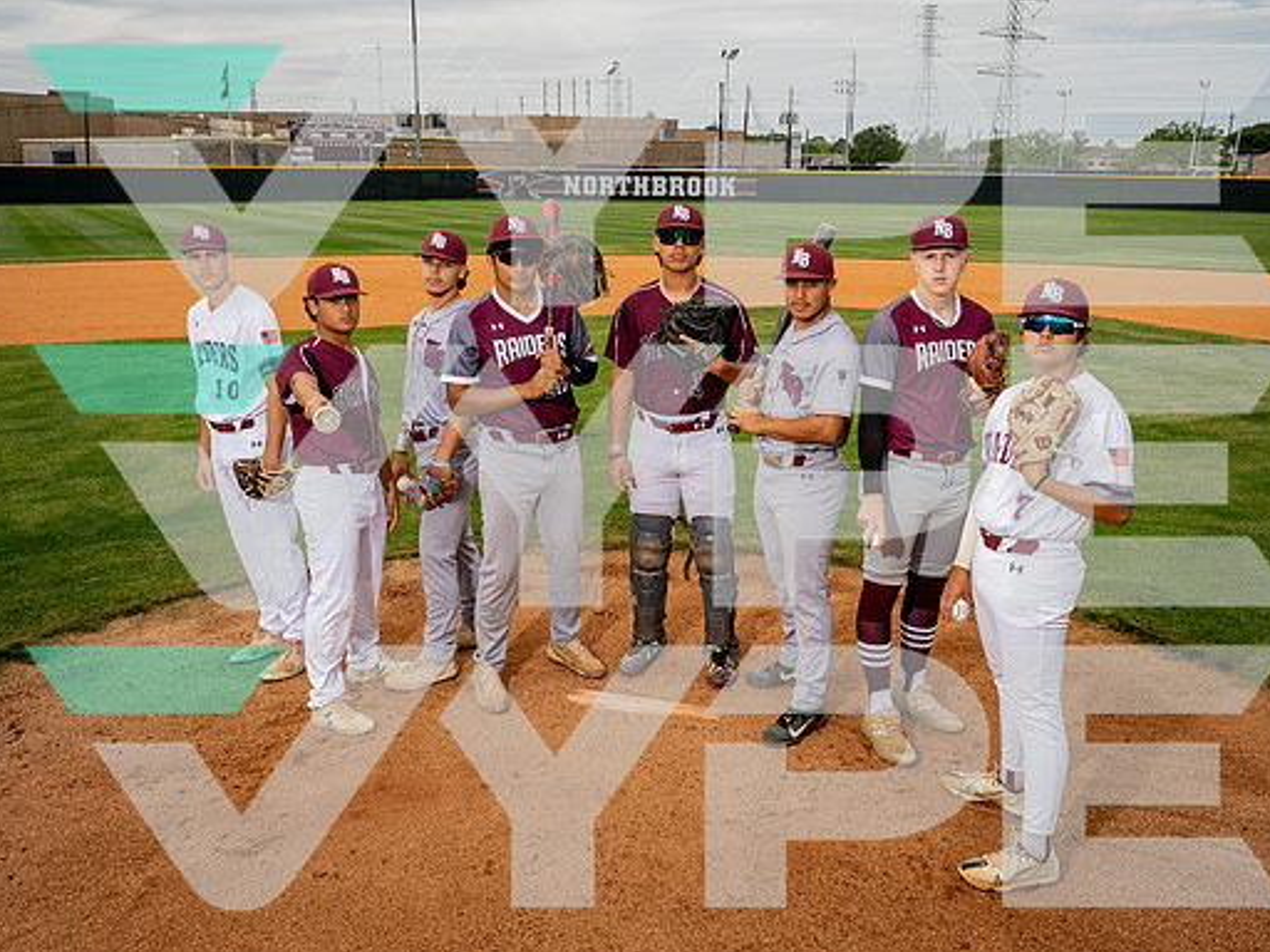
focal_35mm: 32
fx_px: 1174
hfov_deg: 56.8
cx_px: 665
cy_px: 477
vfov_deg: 44.2
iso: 100
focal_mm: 29
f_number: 10
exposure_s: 1/250
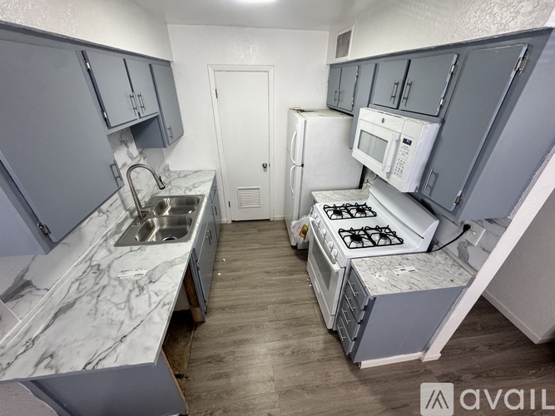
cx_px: 278
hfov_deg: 102.1
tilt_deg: -29.8
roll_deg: -0.8
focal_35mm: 14
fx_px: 224
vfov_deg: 85.7
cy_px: 208
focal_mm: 2.22
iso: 160
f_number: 2.2
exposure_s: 1/120
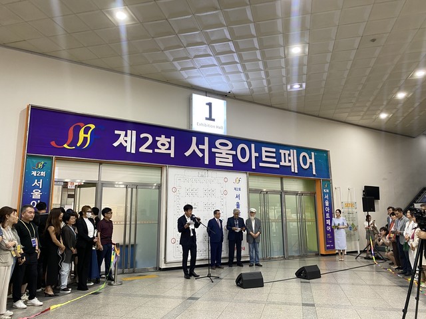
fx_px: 320
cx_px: 213
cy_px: 160
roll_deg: -0.2
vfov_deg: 53.1
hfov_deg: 67.3
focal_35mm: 26
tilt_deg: +7.6
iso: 125
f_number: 1.8
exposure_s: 1/60
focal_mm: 4.25
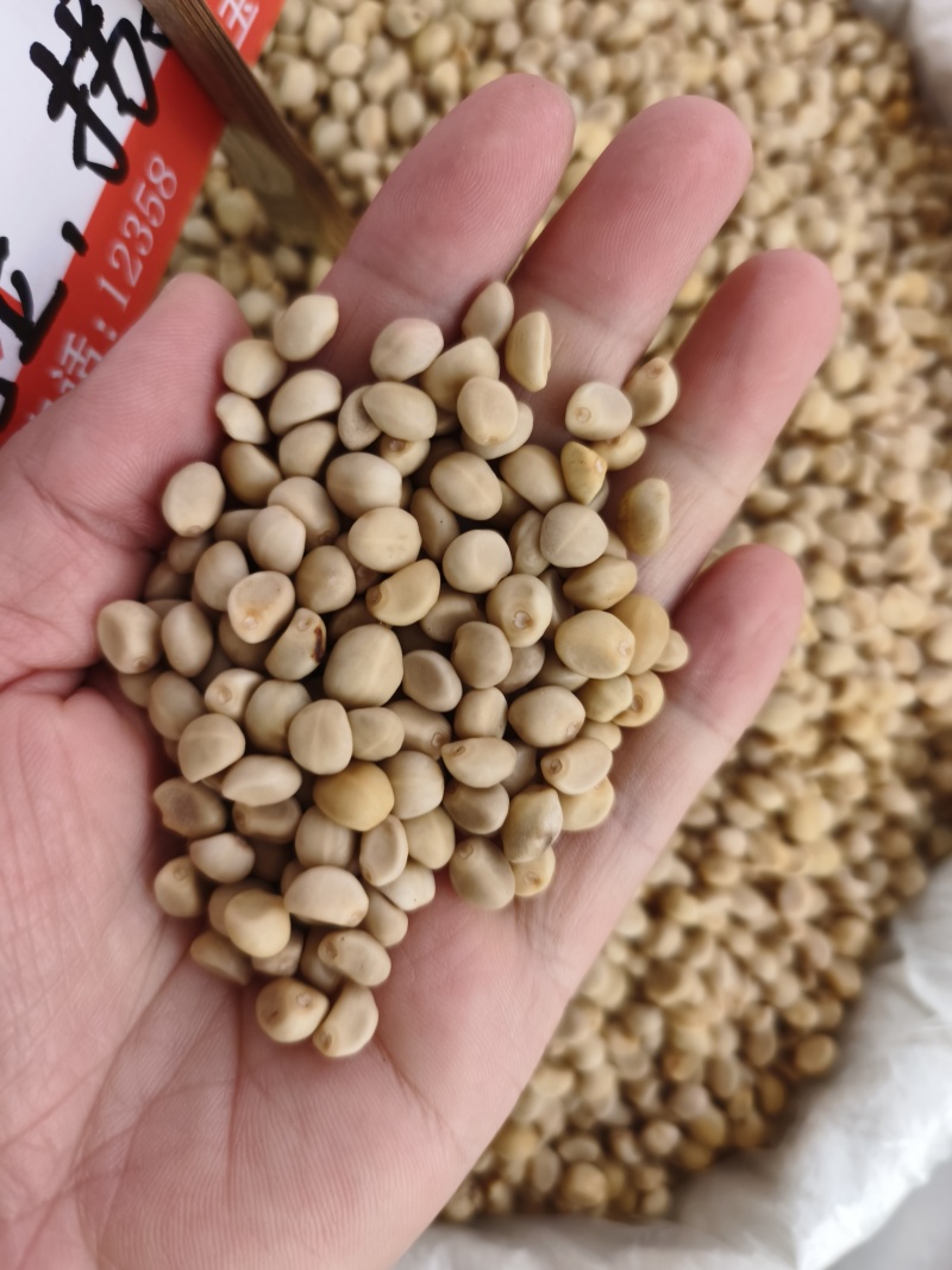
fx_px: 844
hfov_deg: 58.9
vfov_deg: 73.9
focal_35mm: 23
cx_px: 476
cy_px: 635
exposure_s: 1/60
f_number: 1.75
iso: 697
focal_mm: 5.5
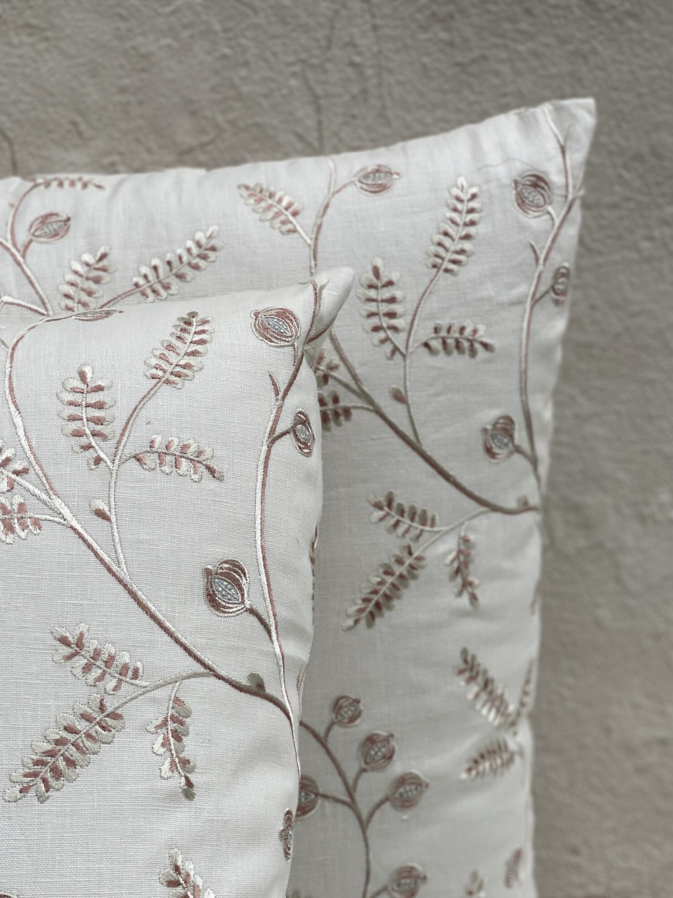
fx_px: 1737
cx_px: 287
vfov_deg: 28.9
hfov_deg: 21.9
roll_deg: +0.6
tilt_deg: -17.5
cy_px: 516
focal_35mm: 67
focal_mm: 6
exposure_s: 1/545
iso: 20
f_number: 2
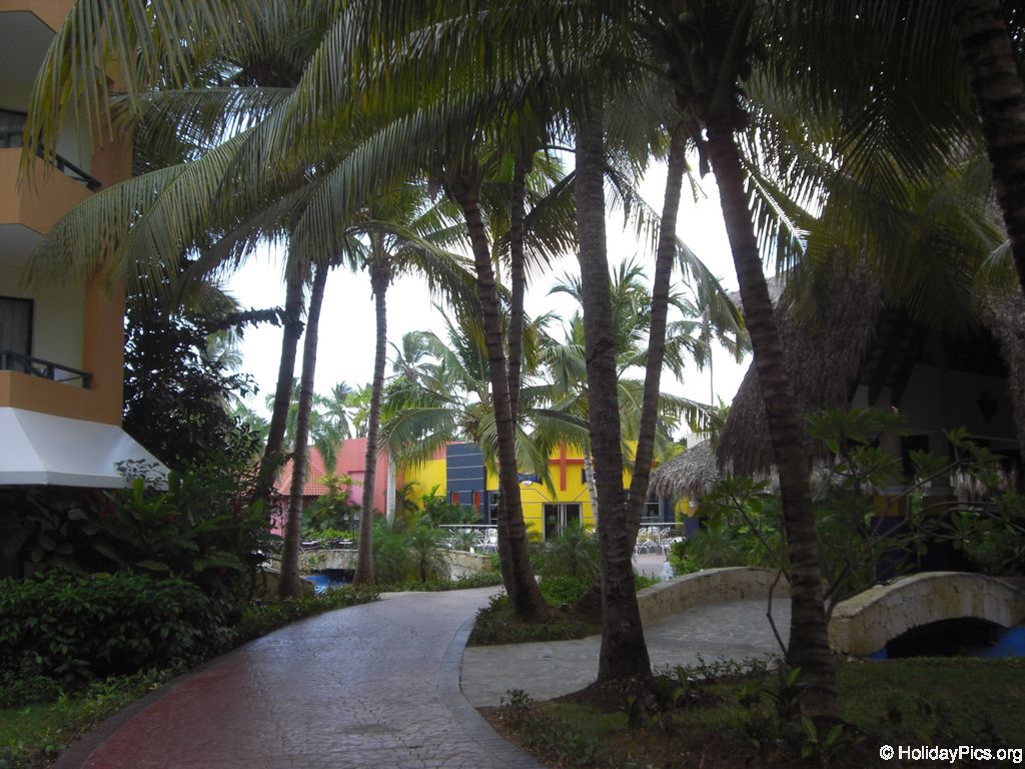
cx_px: 512
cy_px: 384
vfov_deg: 37.7
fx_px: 1125
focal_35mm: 38
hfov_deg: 49.0
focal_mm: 6.2
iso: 64
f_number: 2.7
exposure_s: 1/160
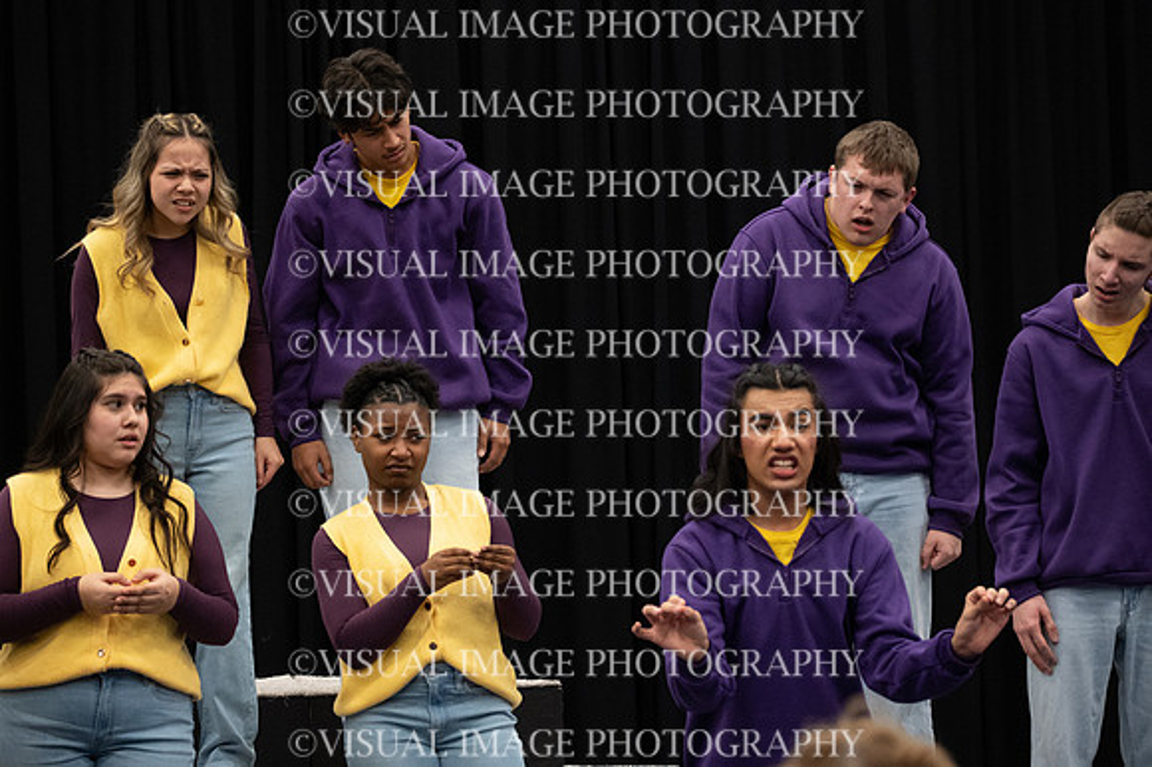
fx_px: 4253
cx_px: 576
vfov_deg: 10.3
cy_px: 384
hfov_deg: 15.4
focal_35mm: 133
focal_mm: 133
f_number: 6.3
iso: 8000
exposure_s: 1/160
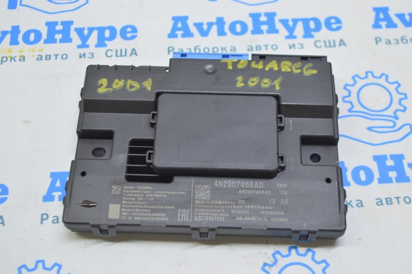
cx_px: 206
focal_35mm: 57
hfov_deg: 35.1
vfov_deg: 23.7
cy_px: 137
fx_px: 652
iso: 400
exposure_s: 1/20
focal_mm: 38
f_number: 5.6
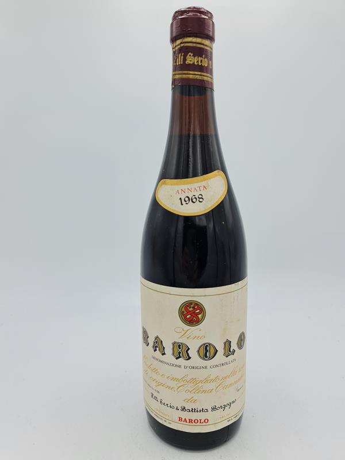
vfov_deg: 69.4
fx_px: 332
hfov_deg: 54.9
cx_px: 172
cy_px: 230
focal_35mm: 25
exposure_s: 1/342
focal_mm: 7
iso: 50
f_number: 1.8
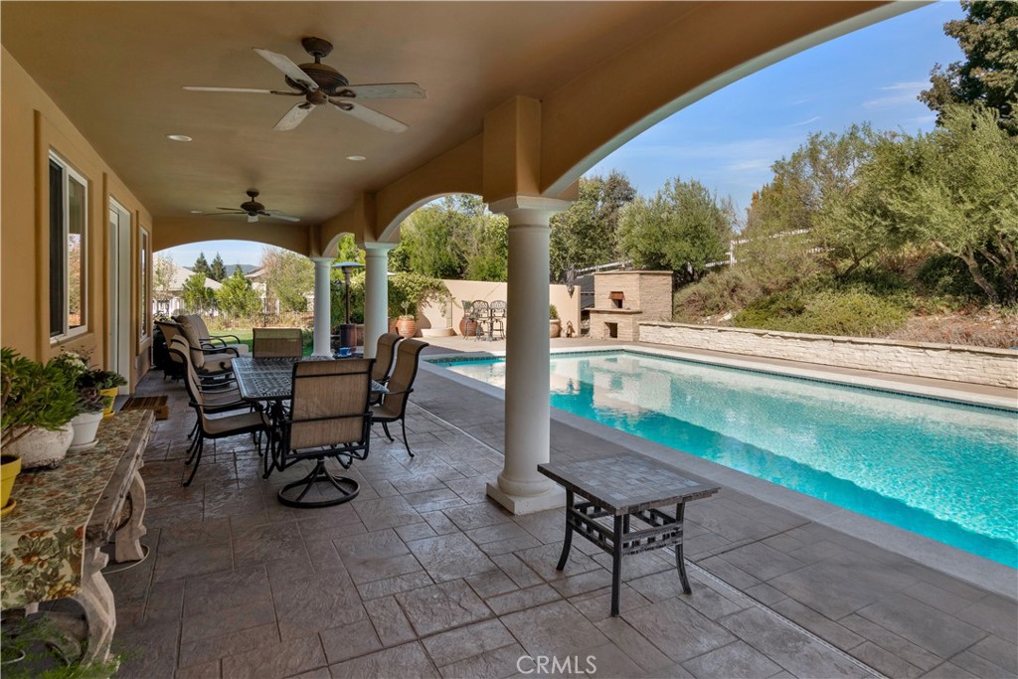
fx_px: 509
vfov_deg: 67.4
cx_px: 509
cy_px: 340
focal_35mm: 18
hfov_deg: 90.0
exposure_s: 1/640
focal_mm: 18
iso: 200
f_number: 8
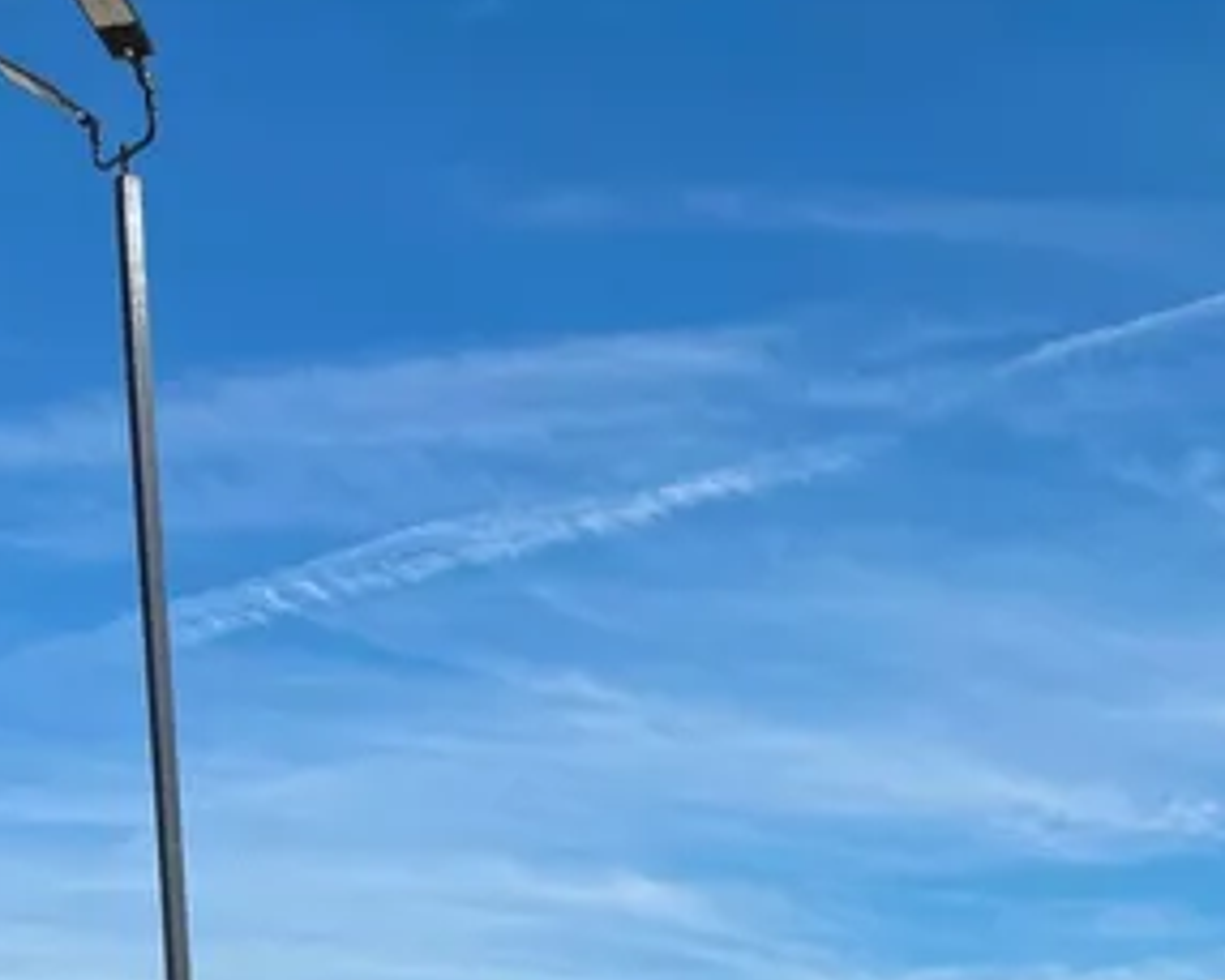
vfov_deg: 19.8
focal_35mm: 65
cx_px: 1152
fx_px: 2357
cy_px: 1538
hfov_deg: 27.8
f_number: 1.5
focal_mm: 5.7
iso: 50
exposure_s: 1/3968
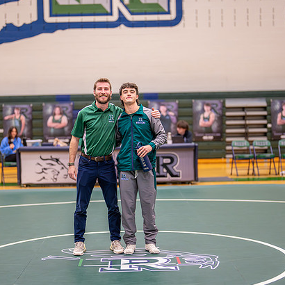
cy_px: 150
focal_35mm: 72
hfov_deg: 24.0
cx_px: 126
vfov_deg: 24.0
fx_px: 671
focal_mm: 50
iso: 1000
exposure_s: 1/800
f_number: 1.2
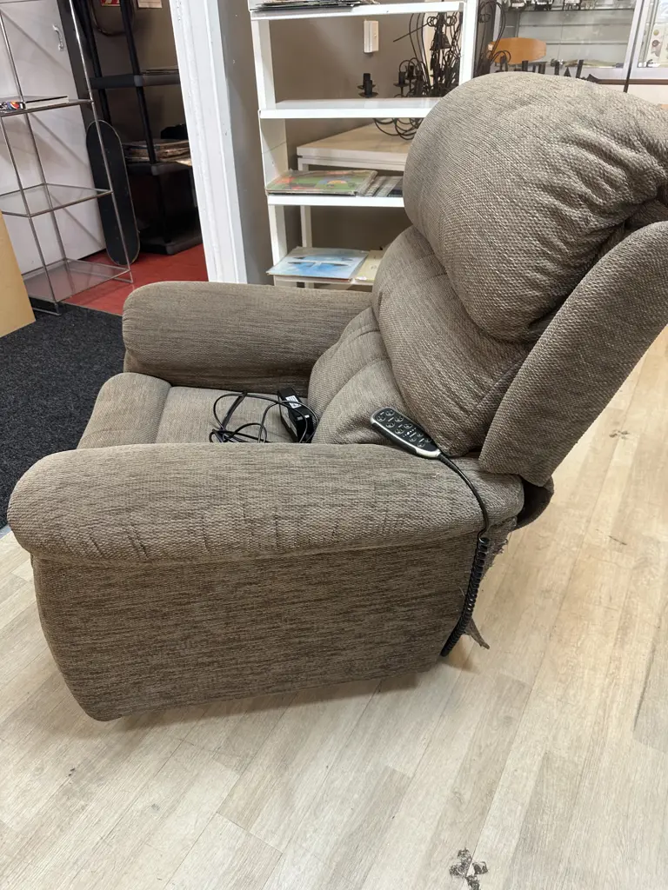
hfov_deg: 56.8
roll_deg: +1.4
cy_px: 445
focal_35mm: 24
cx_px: 334
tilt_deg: -33.8
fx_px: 618
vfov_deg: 71.6
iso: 160
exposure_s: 1/50
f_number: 1.78
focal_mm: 6.86
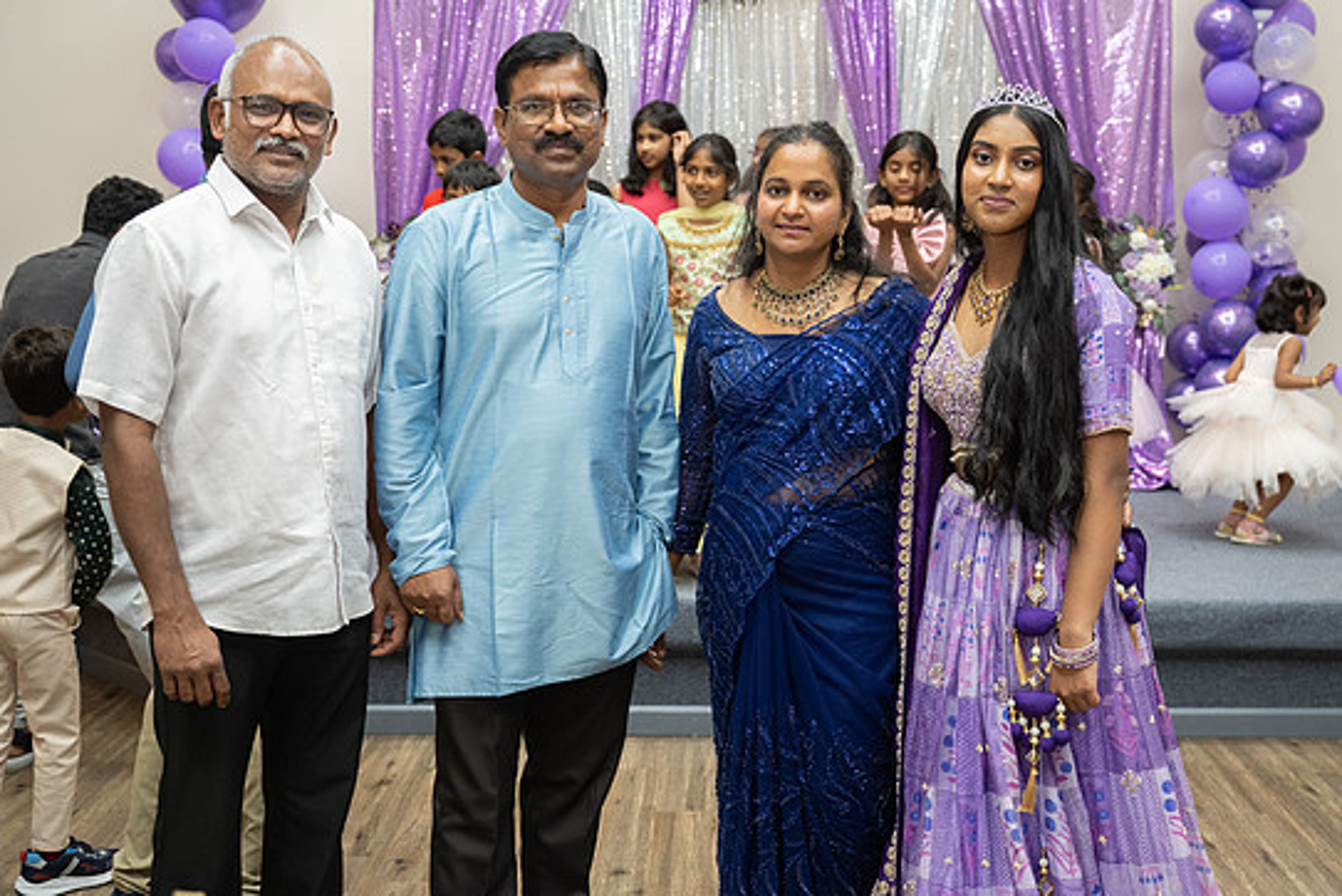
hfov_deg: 45.4
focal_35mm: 43
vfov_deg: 31.2
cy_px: 442
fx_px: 1604
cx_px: 706
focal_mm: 40
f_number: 3.5
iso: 1000
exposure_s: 1/160
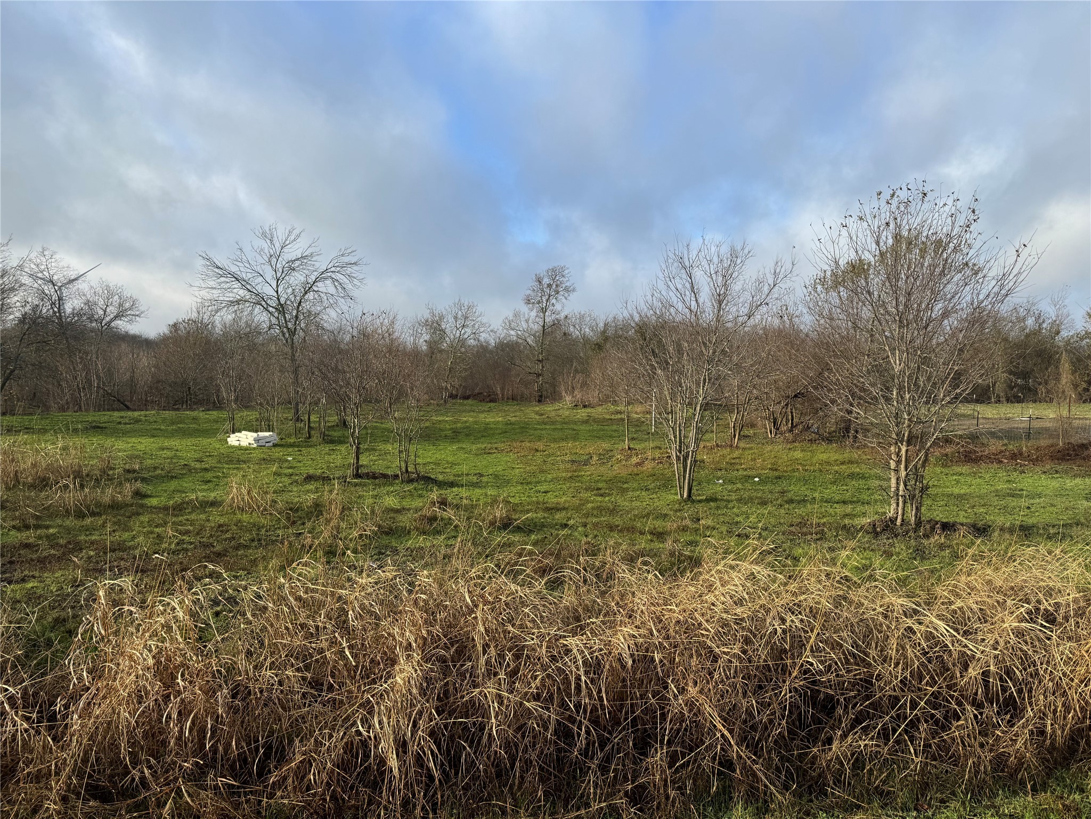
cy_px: 410
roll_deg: -1.2
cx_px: 546
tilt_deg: -1.6
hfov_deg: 71.6
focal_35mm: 24
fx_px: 756
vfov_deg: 56.8
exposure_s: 1/2174
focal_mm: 6.76
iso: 80
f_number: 1.78
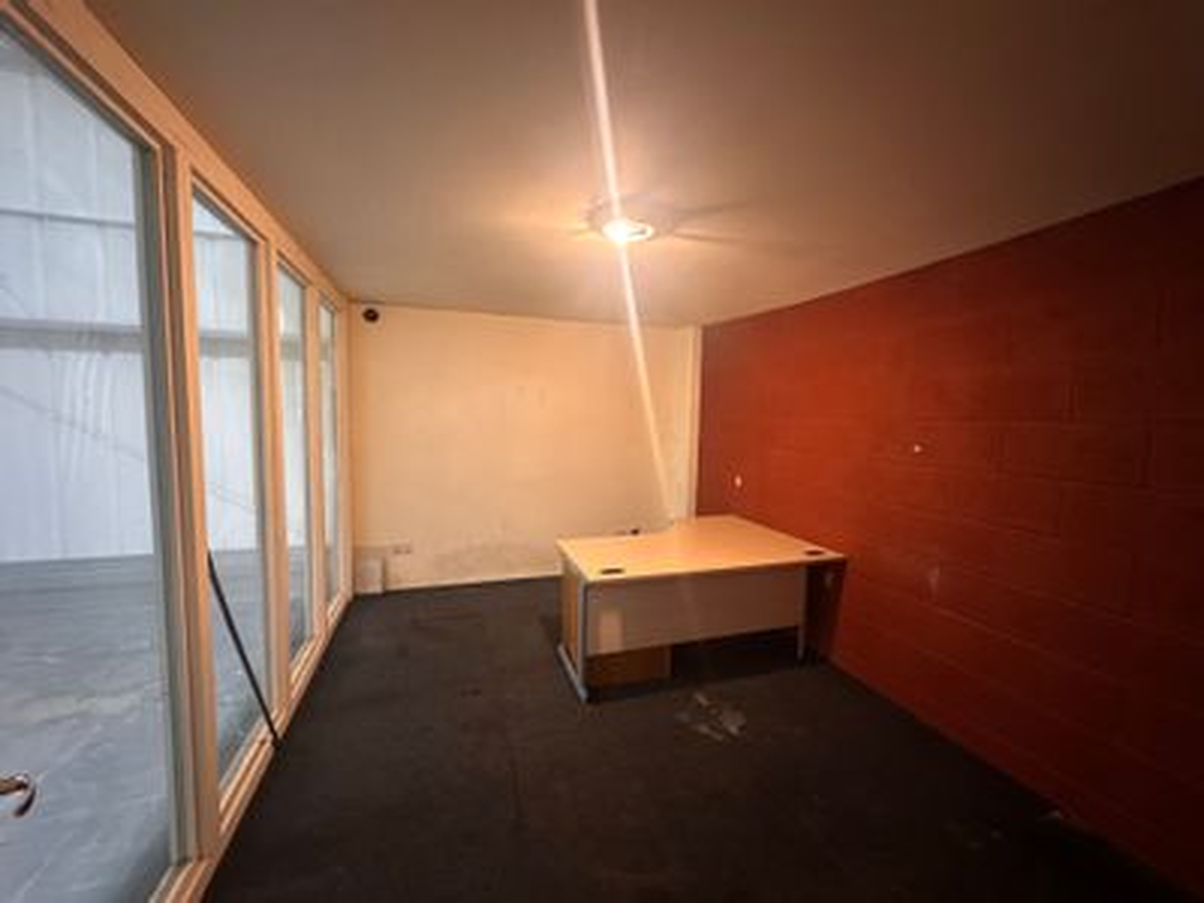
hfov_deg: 102.1
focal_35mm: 14
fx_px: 487
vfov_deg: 85.7
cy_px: 452
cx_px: 602
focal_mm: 2.22
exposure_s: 1/25
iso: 500
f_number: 2.2
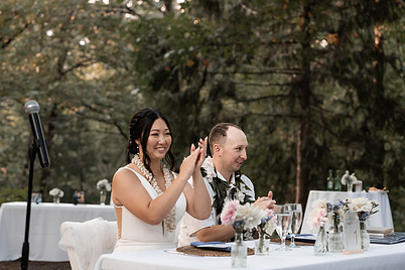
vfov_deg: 13.6
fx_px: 1136
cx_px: 224
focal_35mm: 101
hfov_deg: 20.2
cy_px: 139
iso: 1000
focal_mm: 70
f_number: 2.8
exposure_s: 1/400
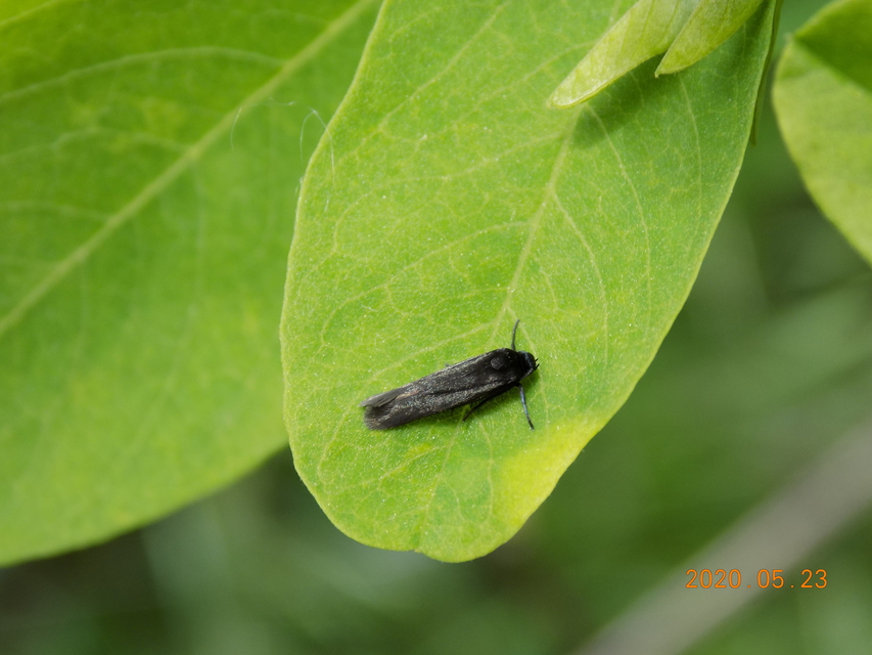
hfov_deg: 16.7
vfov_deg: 12.6
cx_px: 436
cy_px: 328
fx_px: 2973
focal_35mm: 118
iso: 80
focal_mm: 20.9
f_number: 4.8
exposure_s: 1/200
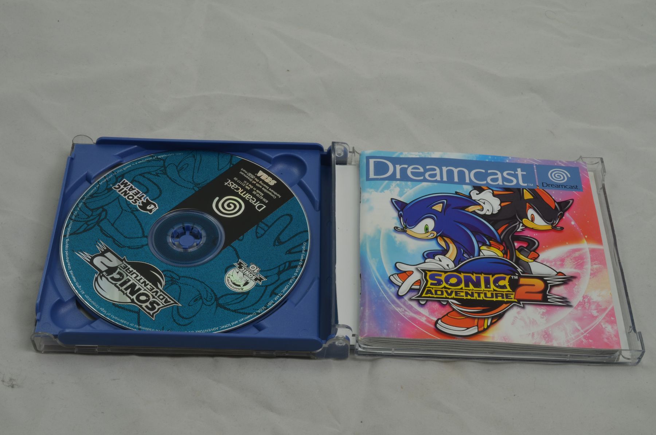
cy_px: 218
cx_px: 328
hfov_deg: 33.5
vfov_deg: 22.5
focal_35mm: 60
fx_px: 1091
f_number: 20
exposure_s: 1/2.5
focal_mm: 40
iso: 100
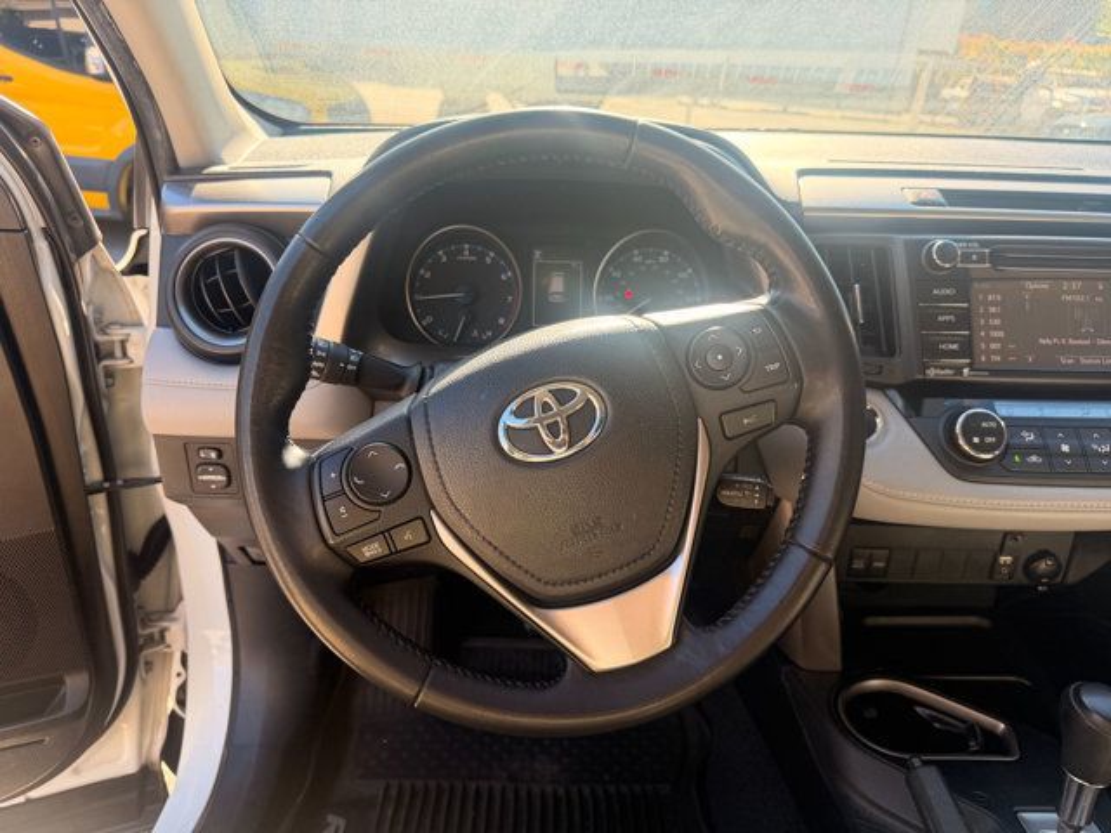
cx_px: 556
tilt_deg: -24.3
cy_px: 416
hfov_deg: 71.6
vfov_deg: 56.8
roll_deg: -4.5
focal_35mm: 24
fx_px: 770
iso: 100
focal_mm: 6.76
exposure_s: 1/395
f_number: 1.78
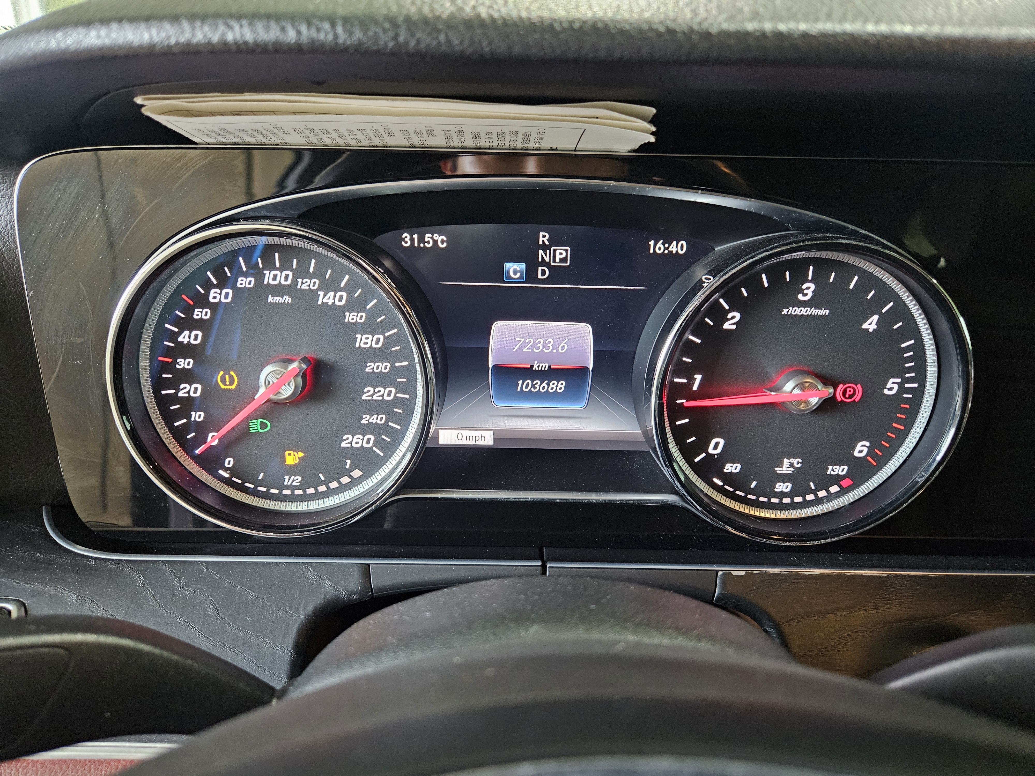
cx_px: 518
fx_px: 688
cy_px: 388
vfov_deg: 58.9
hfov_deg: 73.9
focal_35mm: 23
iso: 640
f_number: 1.8
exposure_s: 1/41.5
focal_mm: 5.4
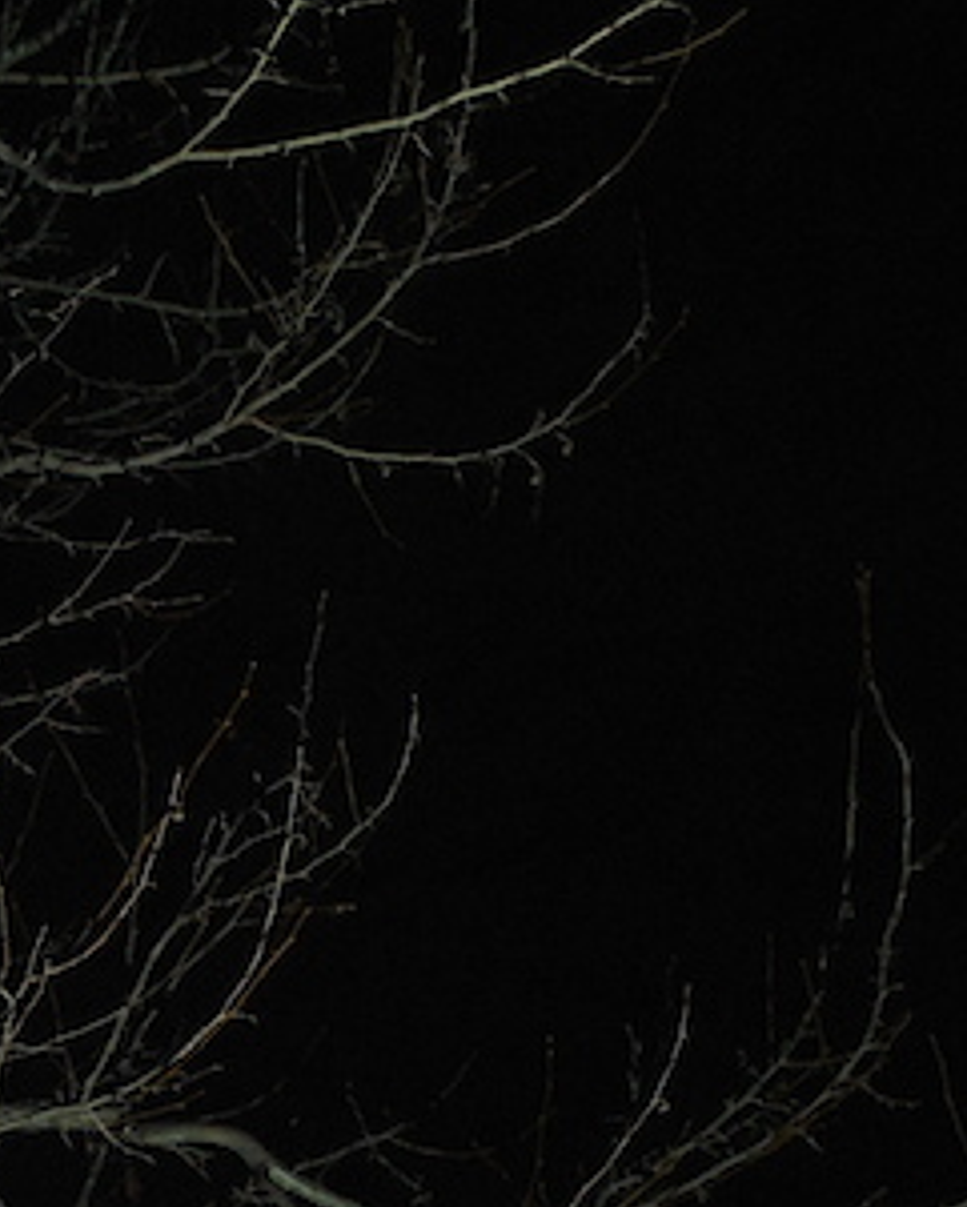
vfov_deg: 13.2
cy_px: 1273
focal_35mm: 144
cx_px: -373
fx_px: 5149
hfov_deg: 10.4
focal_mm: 30
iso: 400
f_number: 4.5
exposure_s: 1/60
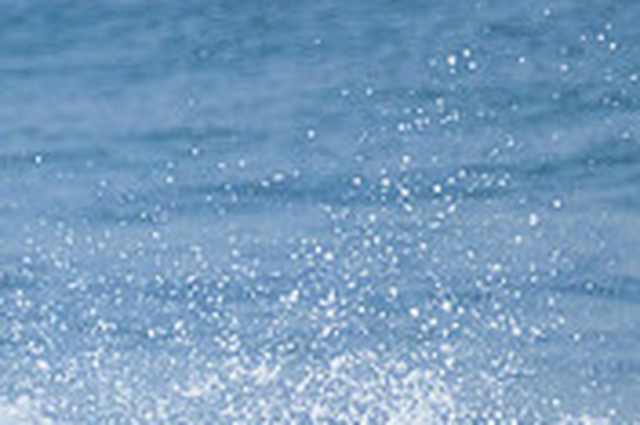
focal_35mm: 2636
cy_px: 619
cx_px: -138
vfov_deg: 0.5
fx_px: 46818
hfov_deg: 0.8
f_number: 11
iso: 1800
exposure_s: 1/1600
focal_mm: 800
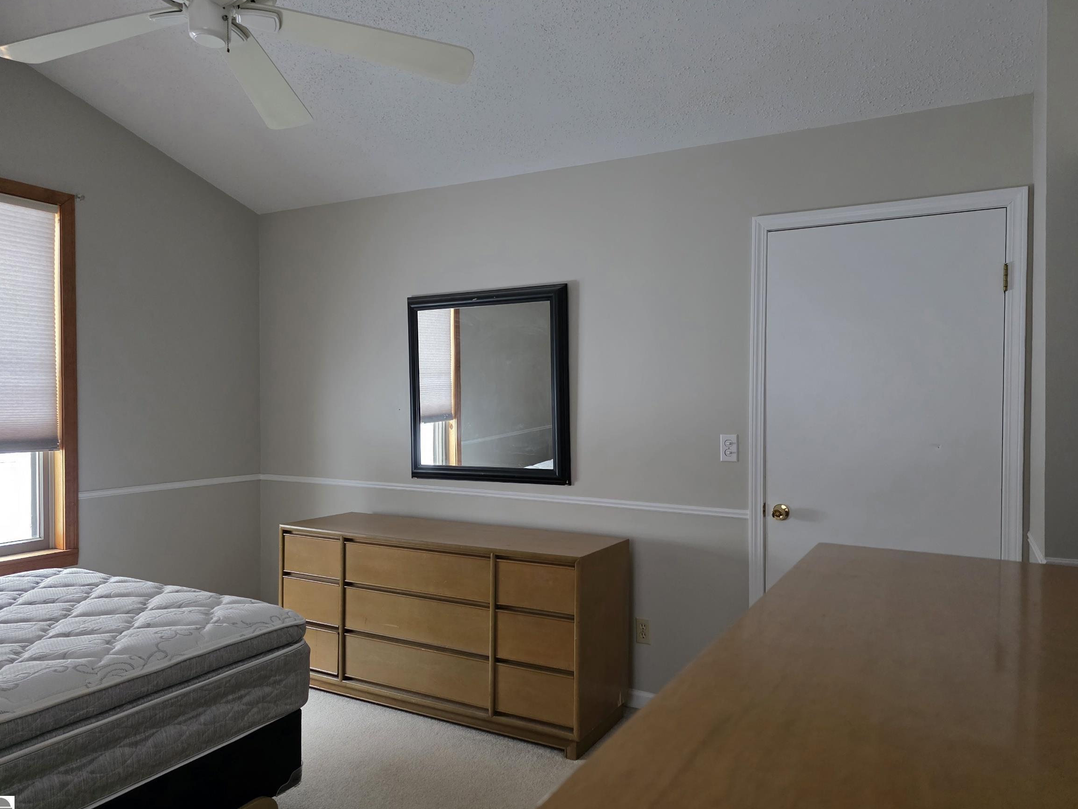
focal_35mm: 24
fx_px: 747
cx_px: 546
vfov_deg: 56.8
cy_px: 401
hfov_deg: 71.6
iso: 640
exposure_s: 1/120
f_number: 1.7
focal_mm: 6.3
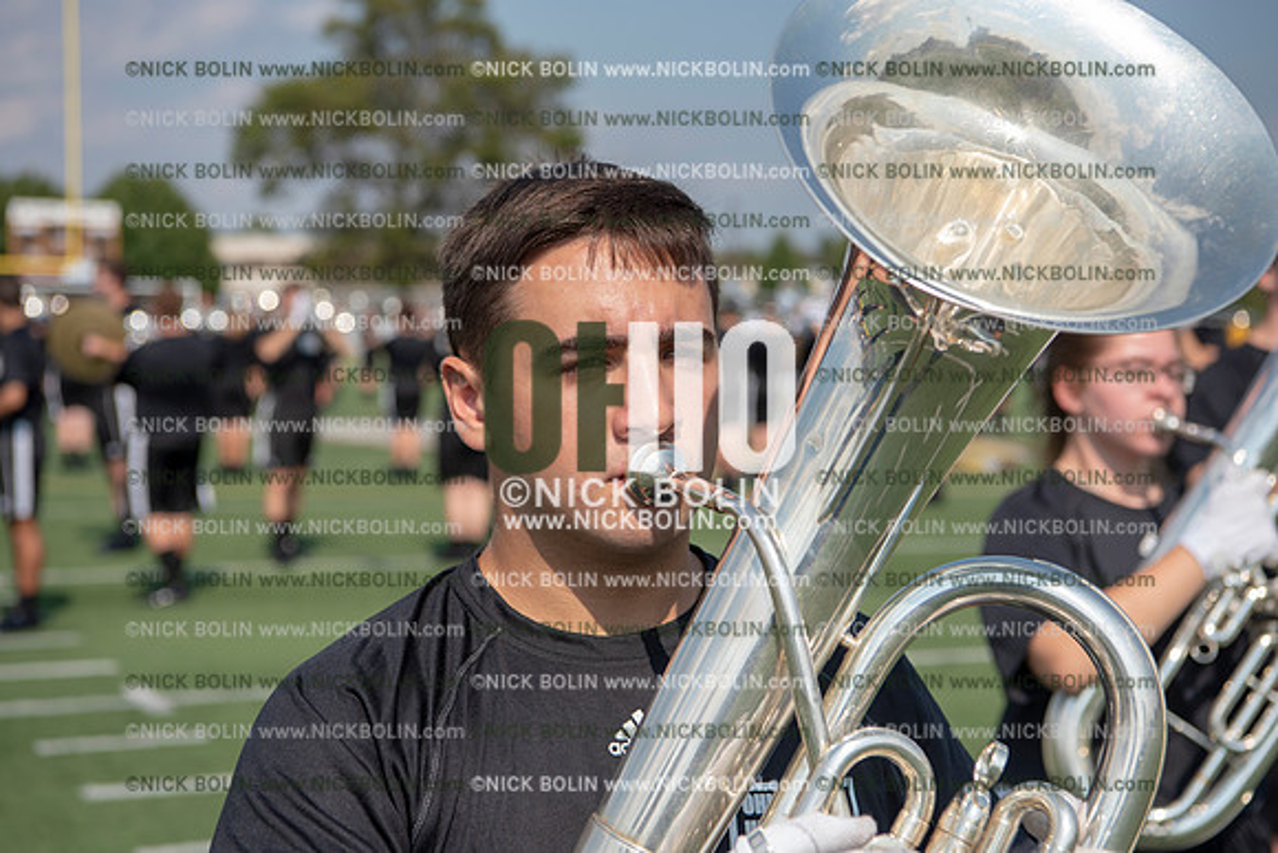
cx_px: 639
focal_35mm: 65
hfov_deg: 31.0
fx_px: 2308
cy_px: 426
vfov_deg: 20.9
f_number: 5.6
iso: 200
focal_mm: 65
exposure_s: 1/1250
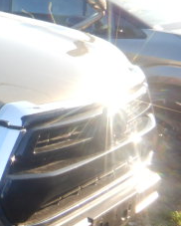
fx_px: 441
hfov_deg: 19.5
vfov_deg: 28.7
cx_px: -105
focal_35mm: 66
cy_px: 121
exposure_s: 1/100
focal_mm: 4.3
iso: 125
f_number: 2.8
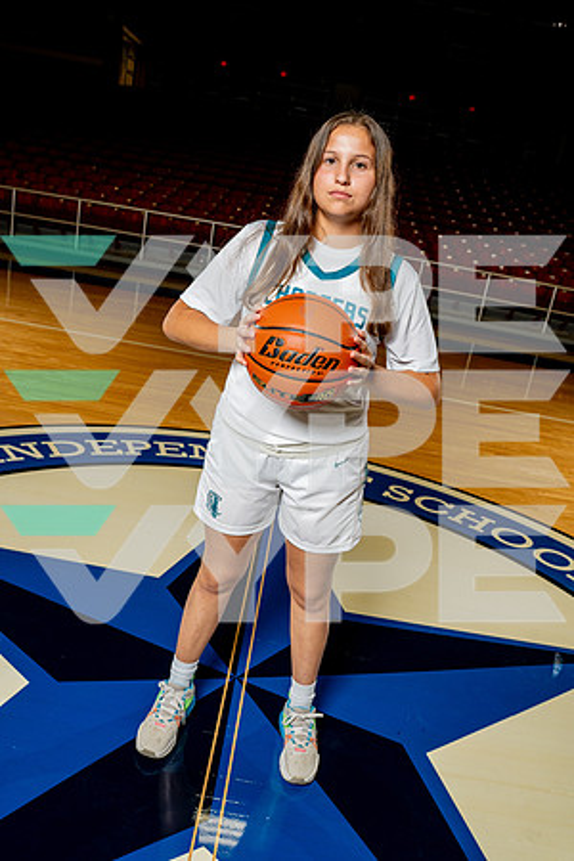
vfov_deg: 65.5
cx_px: 287
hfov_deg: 46.4
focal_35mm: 28
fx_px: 670
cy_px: 430
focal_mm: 28
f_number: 5.6
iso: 640
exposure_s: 1/250
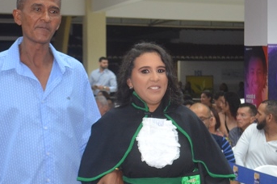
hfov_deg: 26.3
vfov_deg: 17.7
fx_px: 592
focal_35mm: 77
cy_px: 89
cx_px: 166
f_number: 4
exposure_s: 1/60
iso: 800
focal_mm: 22
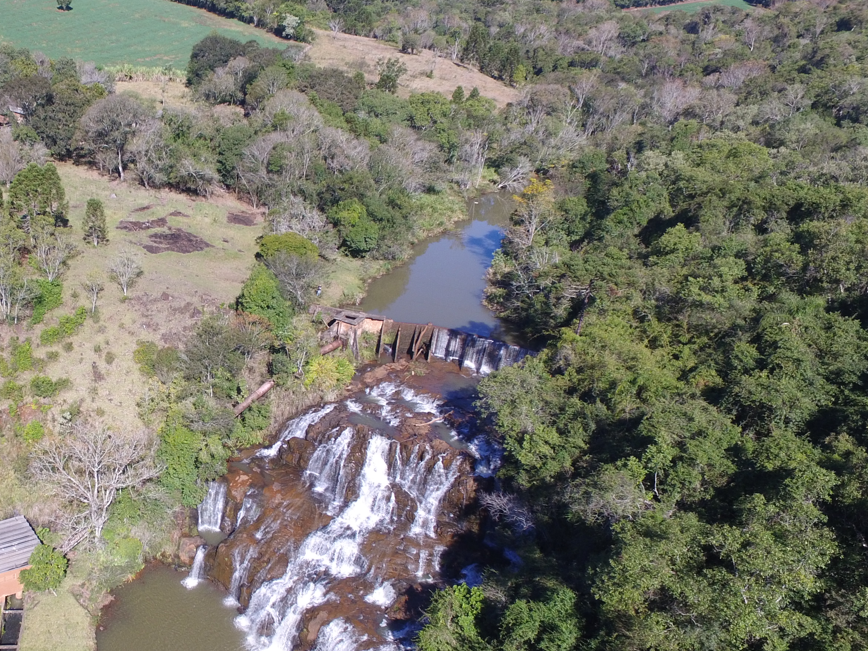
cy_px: 402
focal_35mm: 34
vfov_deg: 41.5
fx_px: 853
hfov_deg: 50.0
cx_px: 148
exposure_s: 1/543
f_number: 2.8
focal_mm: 3.61
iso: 100
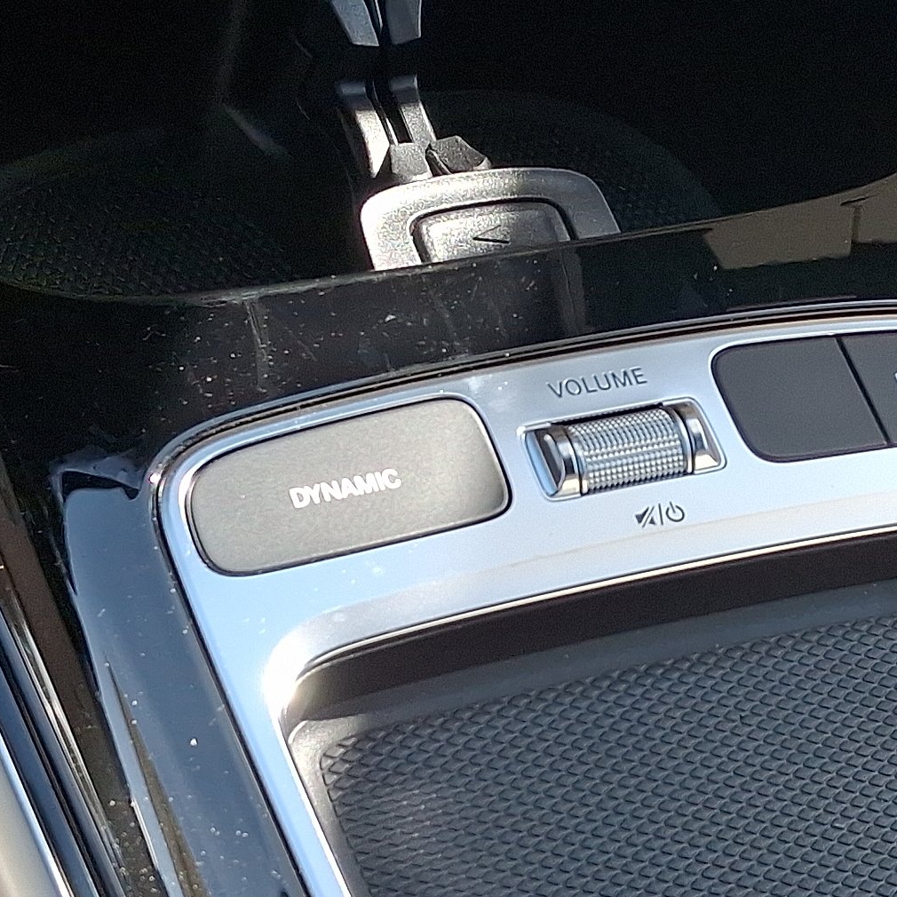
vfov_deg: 47.2
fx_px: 1026
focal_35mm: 35
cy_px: 433
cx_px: 604
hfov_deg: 46.4
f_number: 1.8
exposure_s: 1/217
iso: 25
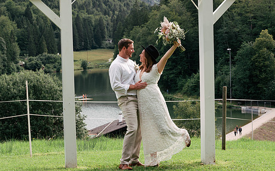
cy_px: 76
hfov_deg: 23.1
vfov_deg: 14.5
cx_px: 145
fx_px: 674
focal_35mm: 90
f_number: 10
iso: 500
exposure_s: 1/250
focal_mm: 70
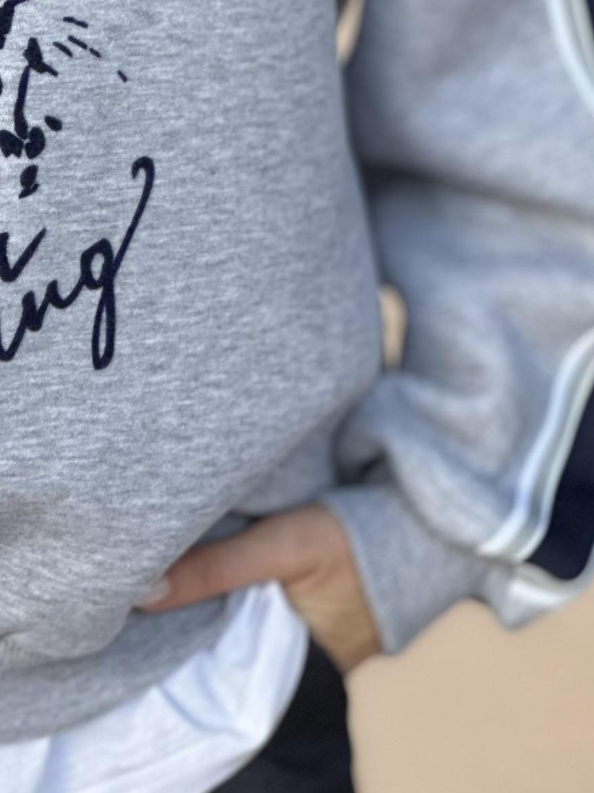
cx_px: -270
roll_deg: +0.1
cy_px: -1
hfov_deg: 5.5
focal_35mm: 267
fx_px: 6110
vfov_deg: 7.4
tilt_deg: -7.9
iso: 64
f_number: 2.8
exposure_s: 1/121
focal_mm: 9
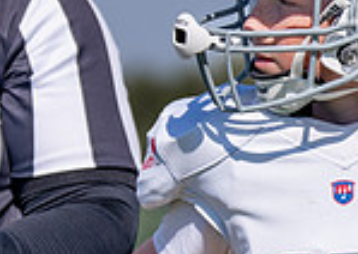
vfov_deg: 2.4
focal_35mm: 588
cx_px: 354
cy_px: 103
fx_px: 5970
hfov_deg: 3.4
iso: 100
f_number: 2.8
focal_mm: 114
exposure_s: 1/3200
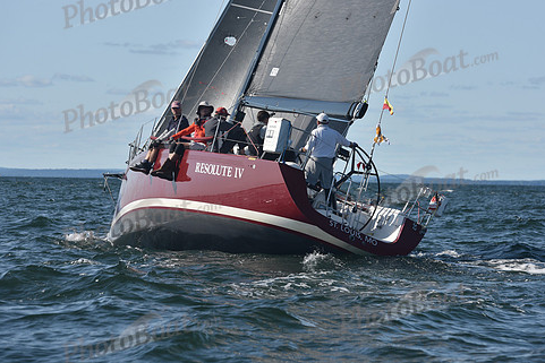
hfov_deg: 10.7
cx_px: 281
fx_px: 2923
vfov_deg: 7.1
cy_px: 146
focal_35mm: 193
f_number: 7.1
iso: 250
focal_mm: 160
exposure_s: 1/800
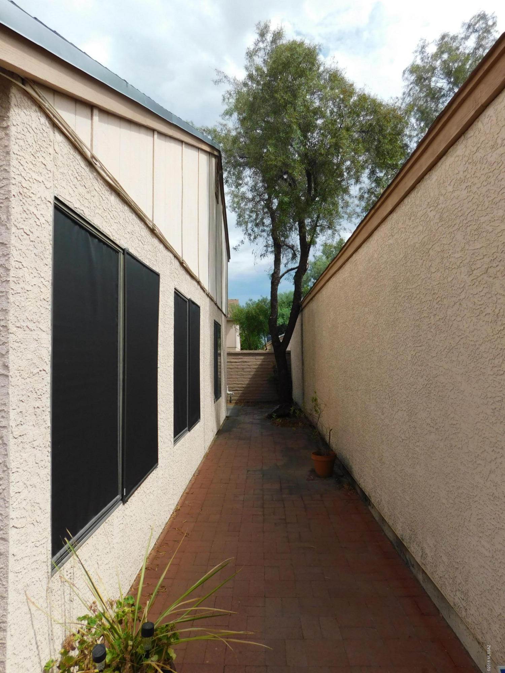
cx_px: 252
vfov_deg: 73.9
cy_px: 336
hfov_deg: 58.9
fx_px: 447
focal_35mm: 23
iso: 125
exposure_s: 1/400
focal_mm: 4
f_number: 6
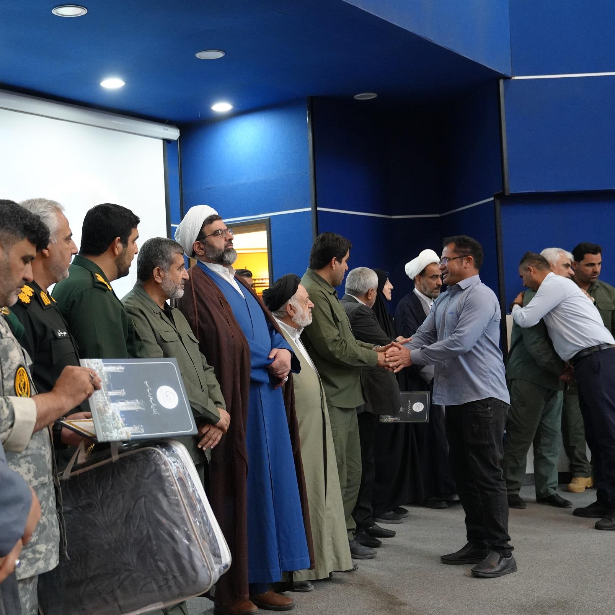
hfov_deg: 34.8
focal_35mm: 48
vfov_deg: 35.4
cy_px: 308
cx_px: 175
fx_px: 965
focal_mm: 37
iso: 5000
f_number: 4
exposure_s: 1/160
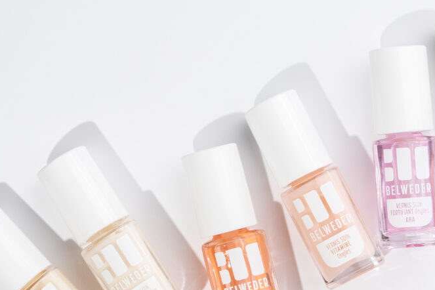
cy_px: 181
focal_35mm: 139
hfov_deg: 14.7
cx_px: 266
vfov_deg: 9.9
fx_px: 1679
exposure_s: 1/125
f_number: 13
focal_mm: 90
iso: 200
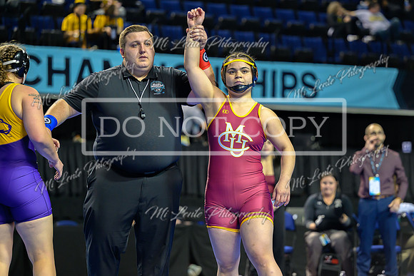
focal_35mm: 144
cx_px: 230
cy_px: 129
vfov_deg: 9.5
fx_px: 1655
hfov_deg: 14.3
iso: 3200
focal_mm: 125
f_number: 2.8
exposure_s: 1/800
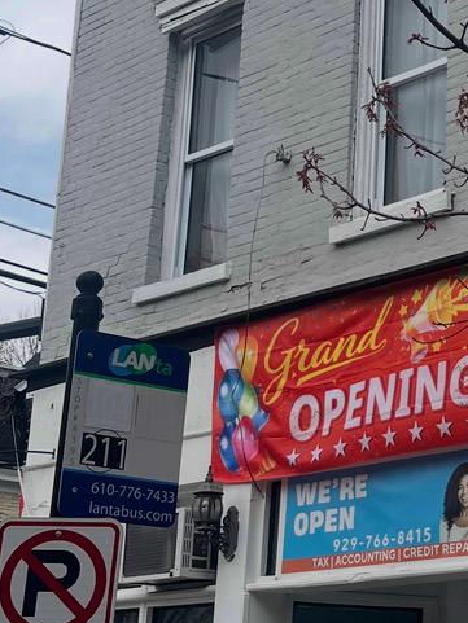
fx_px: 1496
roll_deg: +0.3
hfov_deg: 16.7
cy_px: 285
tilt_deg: +16.1
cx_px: 613
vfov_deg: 23.5
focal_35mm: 83
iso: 50
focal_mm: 5.1
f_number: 1.6
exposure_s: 1/2268
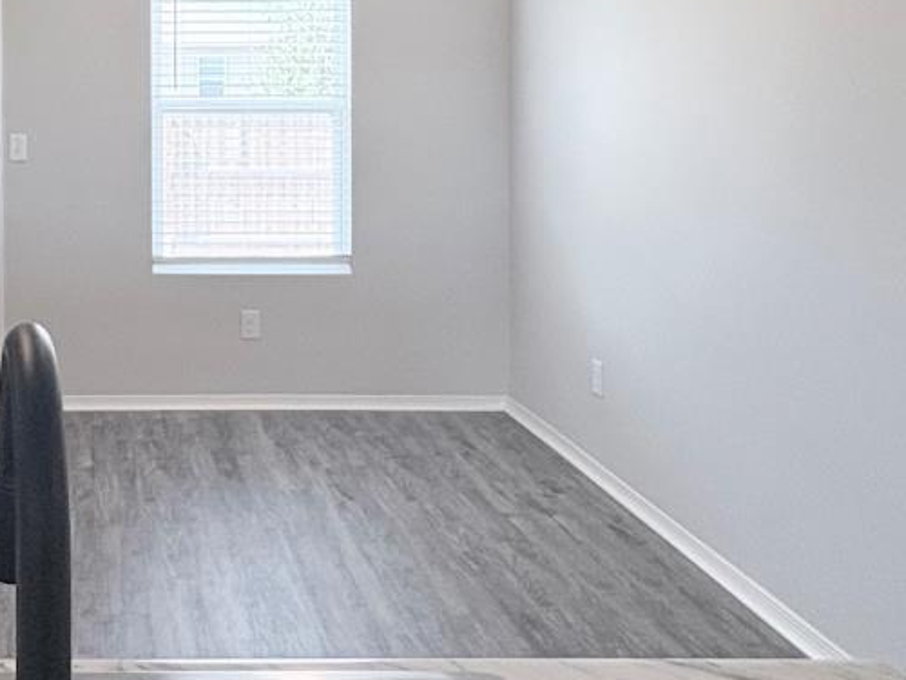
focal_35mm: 42
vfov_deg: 32.7
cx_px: 91
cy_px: 75
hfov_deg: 41.3
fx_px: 1099
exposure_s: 1/120
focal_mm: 2.22
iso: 200
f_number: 2.2
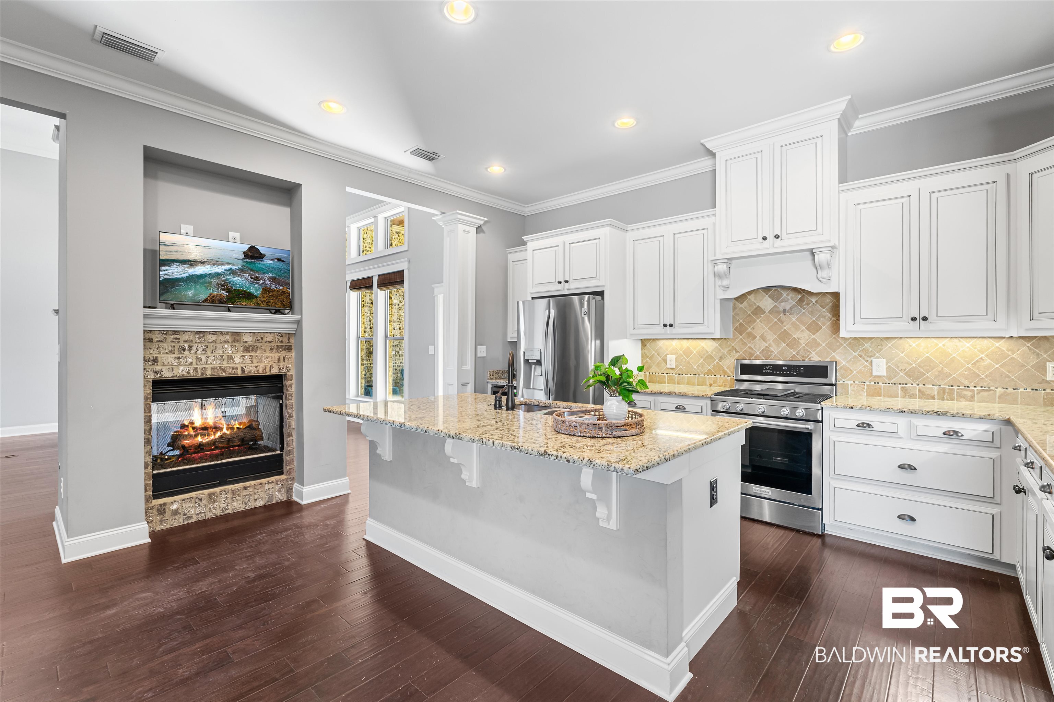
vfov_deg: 73.7
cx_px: 527
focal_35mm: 16
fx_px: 468
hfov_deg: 96.7
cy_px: 351
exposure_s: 1/2
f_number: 8
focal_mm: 16
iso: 500
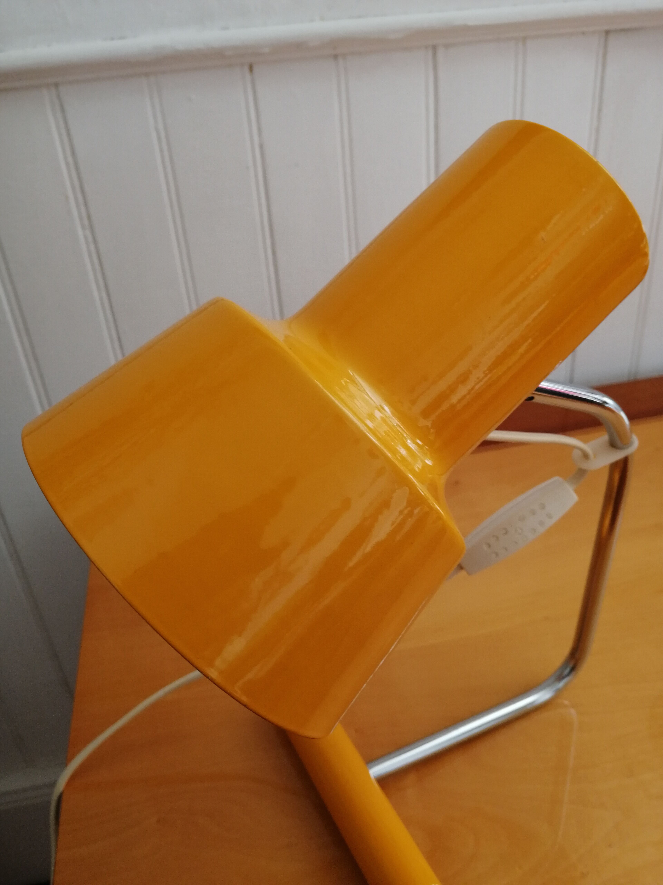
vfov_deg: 65.3
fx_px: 690
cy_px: 442
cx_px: 332
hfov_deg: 51.4
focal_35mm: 27
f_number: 1.8
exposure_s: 1/50
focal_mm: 3.95
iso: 125
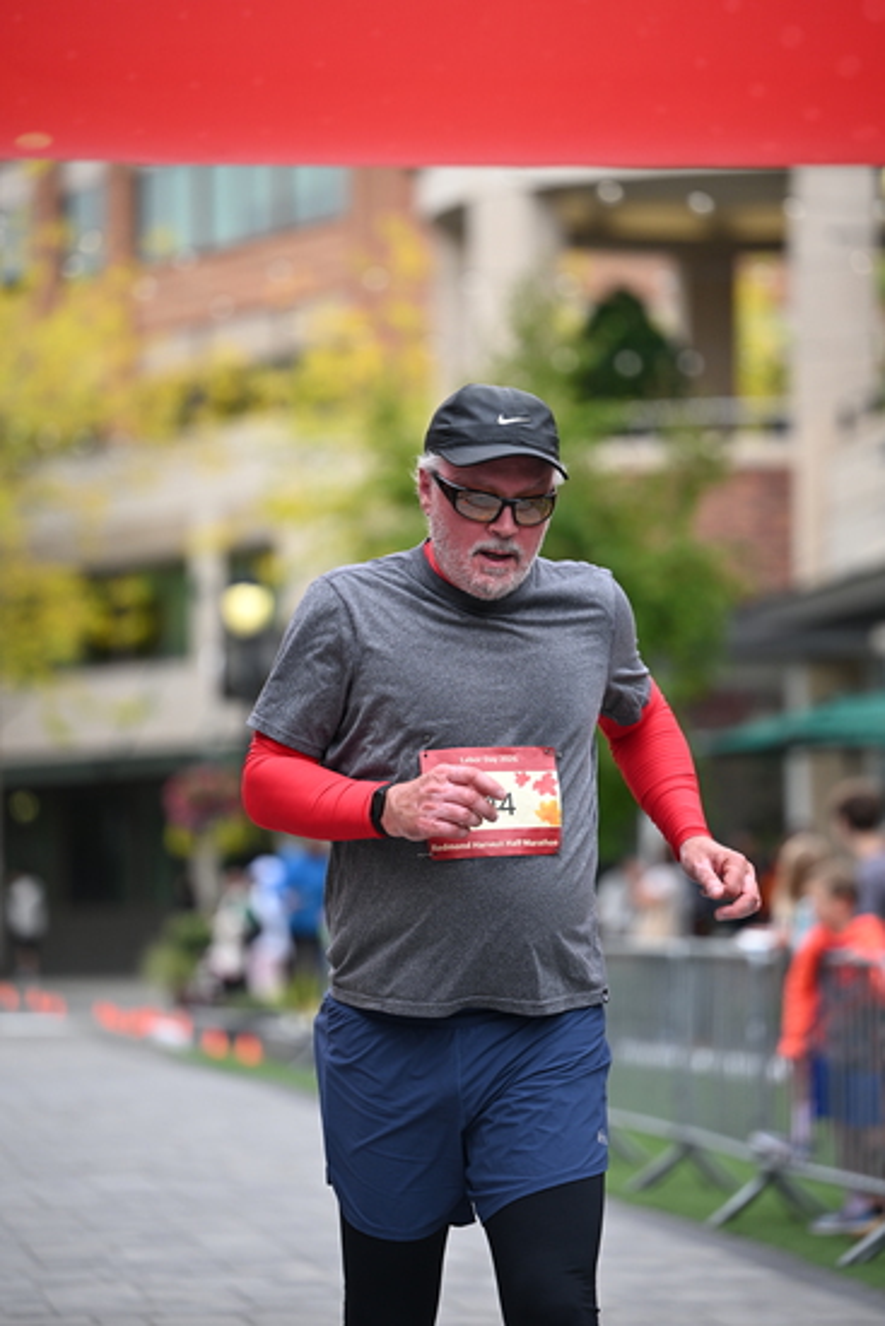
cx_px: 442
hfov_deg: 10.2
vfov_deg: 15.2
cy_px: 663
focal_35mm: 135
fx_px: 4975
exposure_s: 1/2500
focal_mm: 135
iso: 640
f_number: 2.8
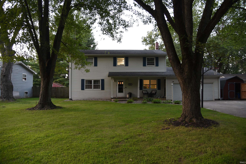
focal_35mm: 24
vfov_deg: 53.2
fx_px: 164
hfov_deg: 73.7
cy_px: 82
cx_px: 123
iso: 500
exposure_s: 1/25
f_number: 4
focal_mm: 24
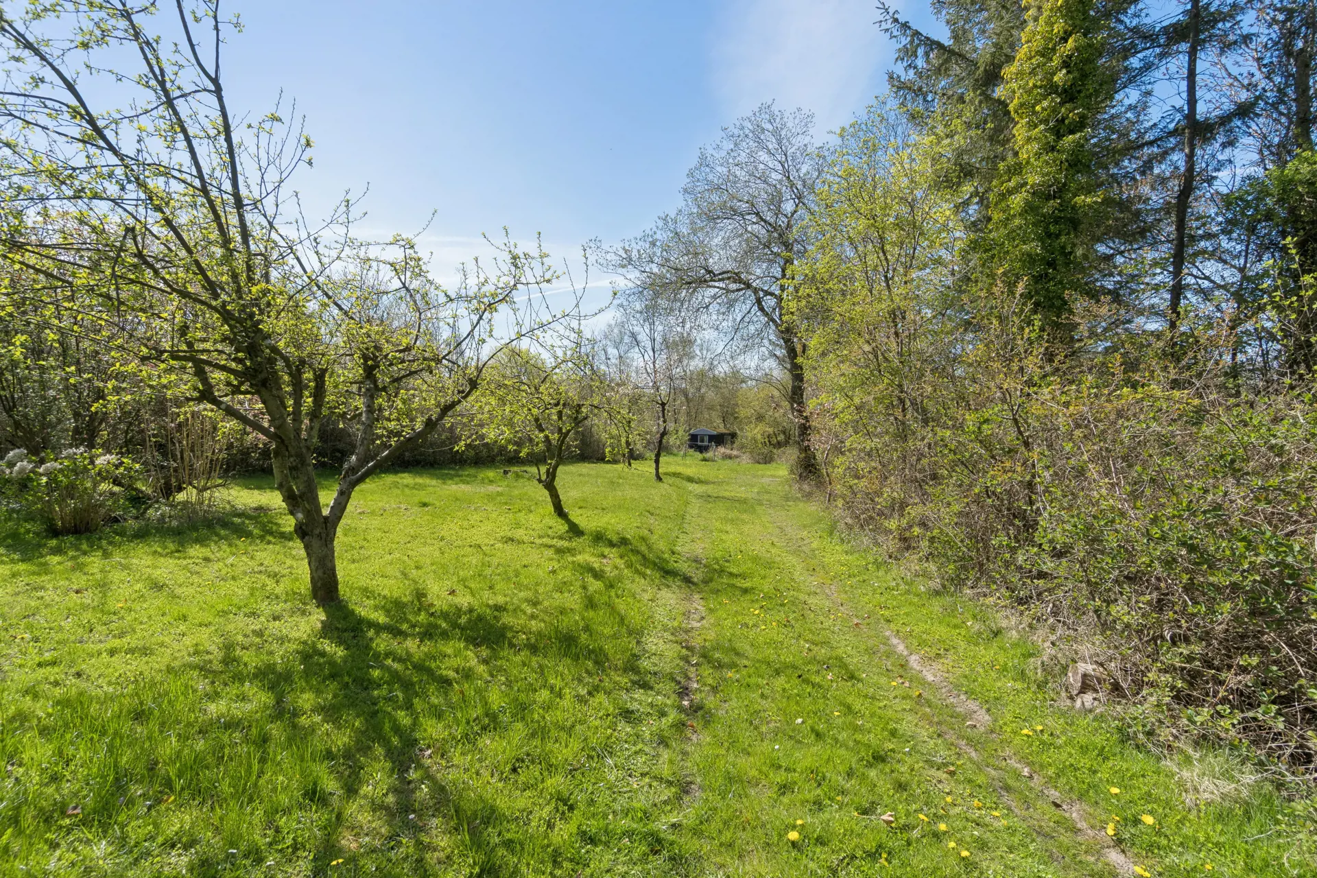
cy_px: 439
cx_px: 658
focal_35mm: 16
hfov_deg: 95.0
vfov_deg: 72.1
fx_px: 604
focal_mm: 11
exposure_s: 1/500
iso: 200
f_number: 8
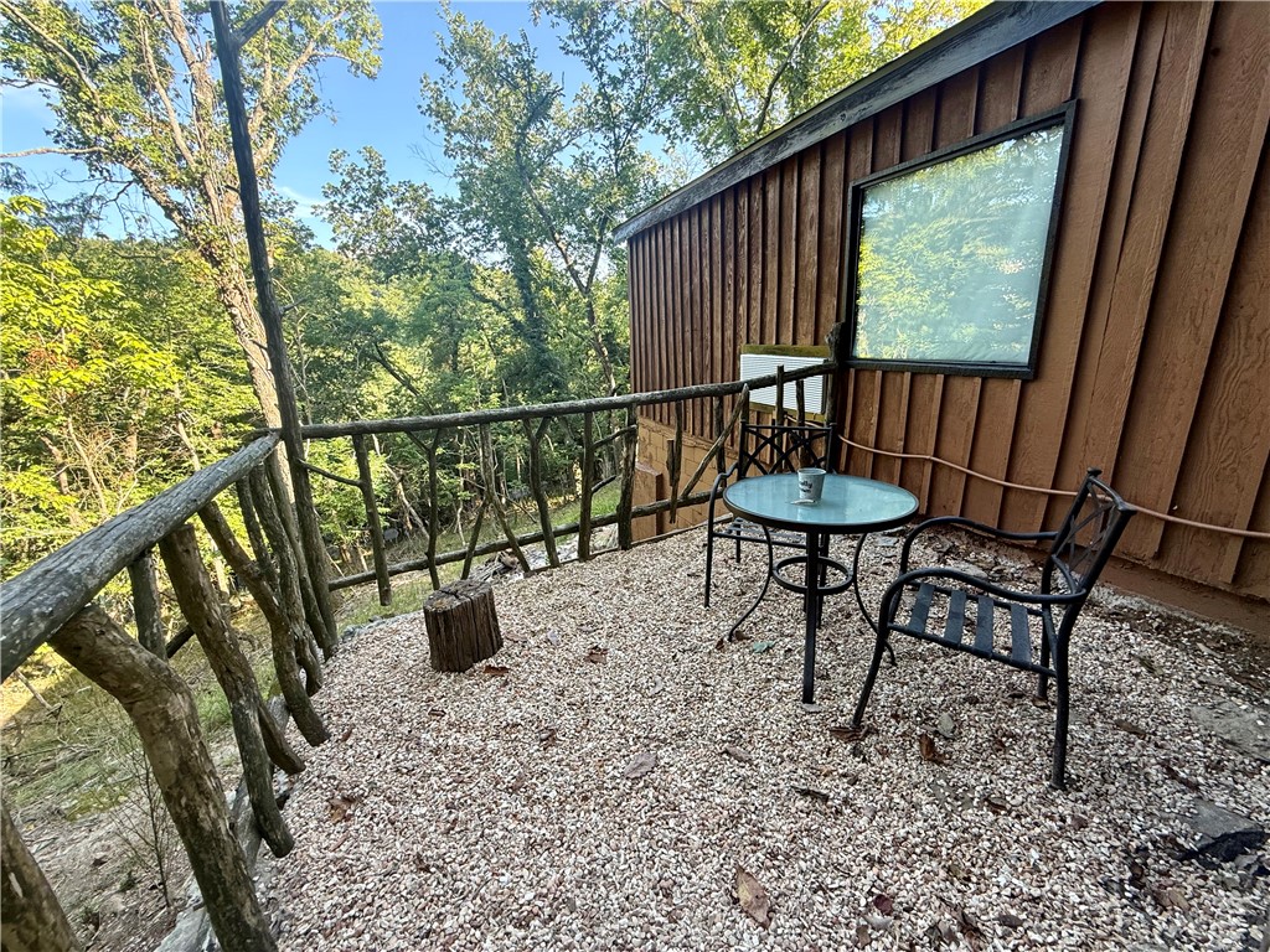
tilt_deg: -14.6
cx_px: 635
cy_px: 476
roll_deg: +1.2
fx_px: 514
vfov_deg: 85.7
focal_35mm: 14
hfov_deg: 102.1
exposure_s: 1/99
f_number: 2.2
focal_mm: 2.22
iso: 80
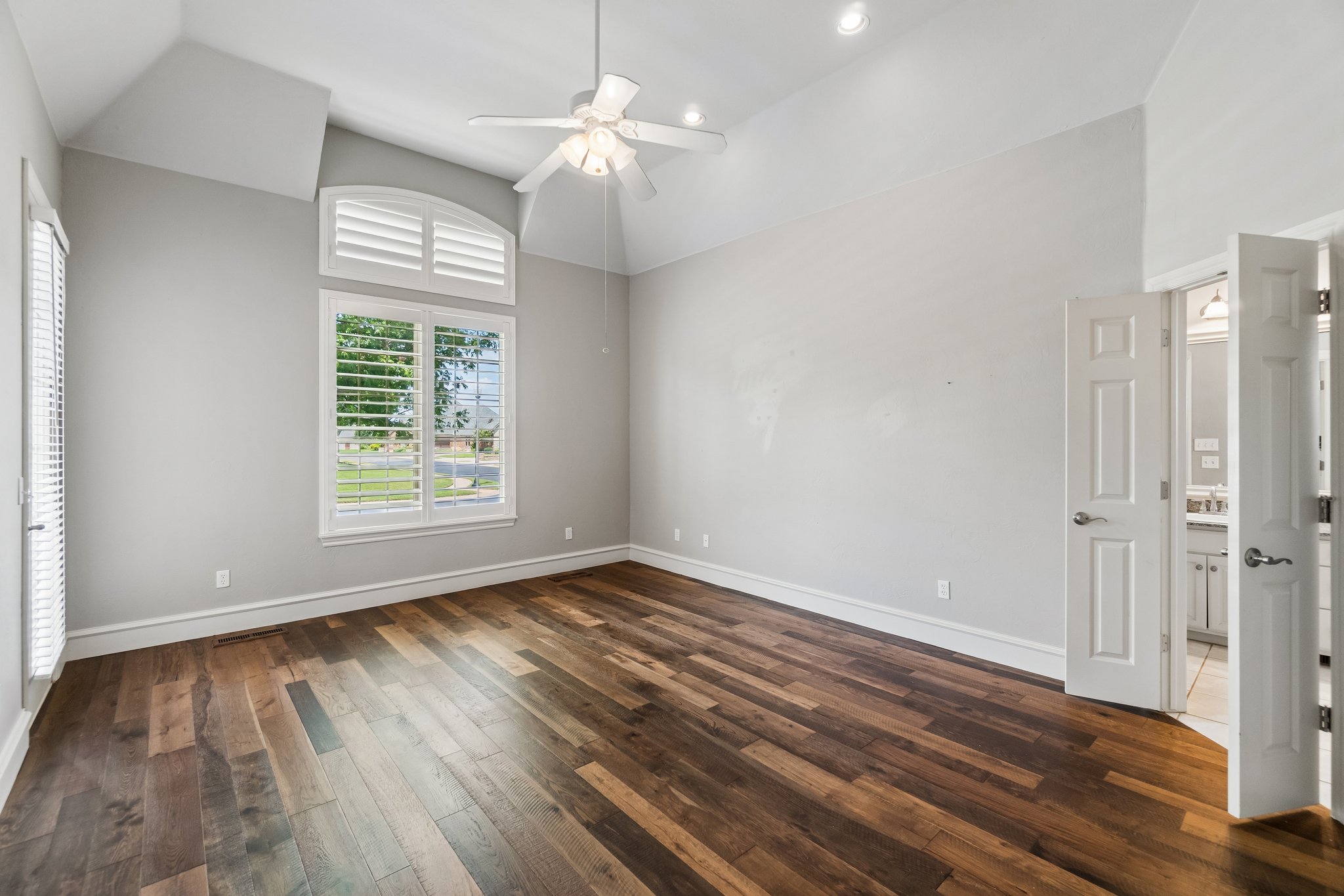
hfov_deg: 100.4
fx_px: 560
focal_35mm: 15
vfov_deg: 77.3
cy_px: 448
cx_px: 672
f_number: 6.3
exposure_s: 1/60
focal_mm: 10
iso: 200
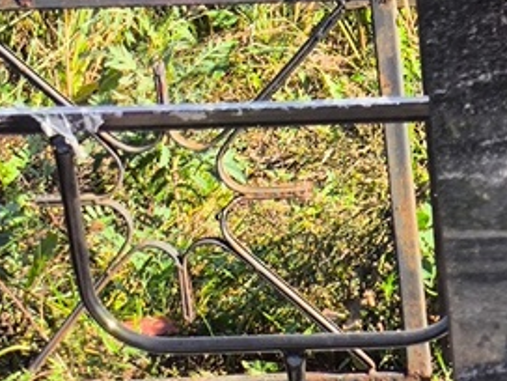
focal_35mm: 147
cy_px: 301
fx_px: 2153
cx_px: 687
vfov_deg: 10.1
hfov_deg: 12.9
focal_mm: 4.71
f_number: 1.7
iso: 50
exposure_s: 1/954
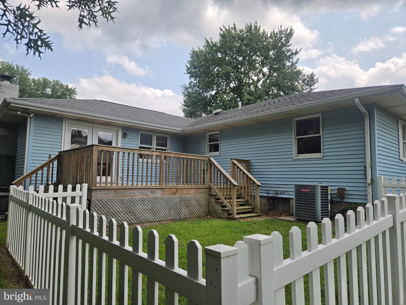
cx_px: 203
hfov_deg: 73.9
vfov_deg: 58.9
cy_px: 152
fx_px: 270
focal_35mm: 23
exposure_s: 1/2134
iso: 25
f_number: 1.8
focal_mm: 5.4
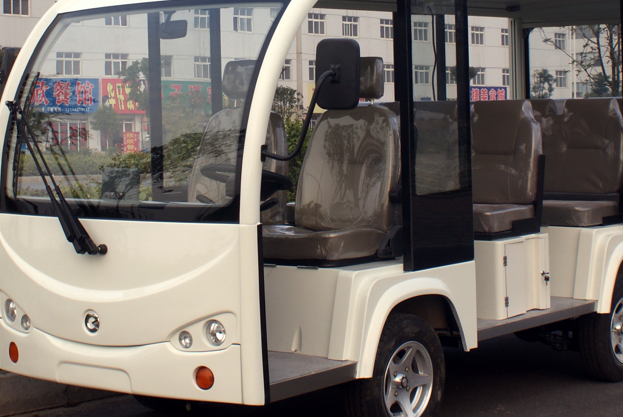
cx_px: 308
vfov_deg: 15.7
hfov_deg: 23.6
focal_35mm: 86
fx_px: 1490
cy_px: 34
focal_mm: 26
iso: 100
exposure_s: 1/80
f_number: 10
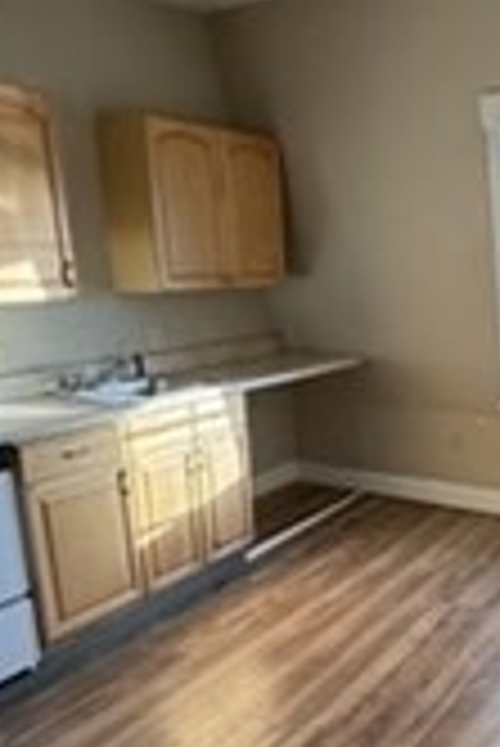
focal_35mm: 35
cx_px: 392
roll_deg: +1.6
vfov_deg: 53.8
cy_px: 468
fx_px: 728
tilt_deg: -16.1
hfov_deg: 36.8
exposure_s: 1/99
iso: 100
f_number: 2.2
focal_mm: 2.22
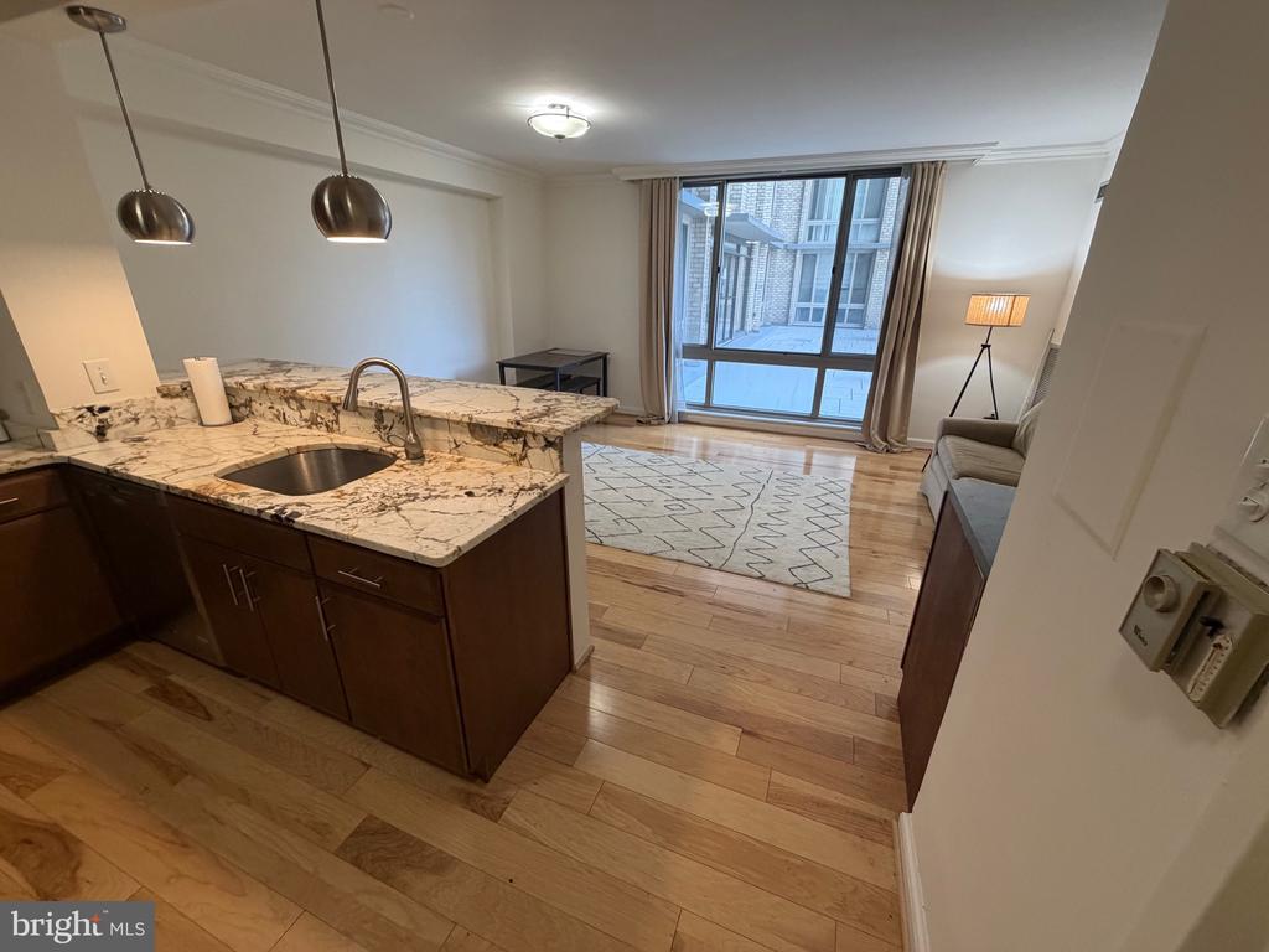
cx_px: 634
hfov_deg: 102.1
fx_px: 513
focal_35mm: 14
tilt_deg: -18.1
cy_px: 476
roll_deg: +0.1
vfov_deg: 85.7
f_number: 2.2
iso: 250
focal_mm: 2.22
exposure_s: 1/120
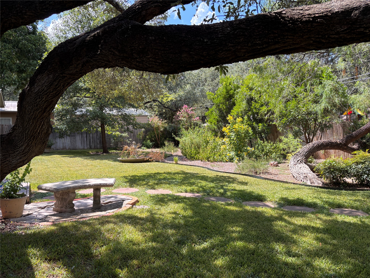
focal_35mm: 26
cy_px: 139
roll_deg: +1.2
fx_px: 278
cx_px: 185
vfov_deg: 53.1
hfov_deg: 67.3
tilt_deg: -2.0
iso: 50
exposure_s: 1/675
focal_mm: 5.96
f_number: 1.6
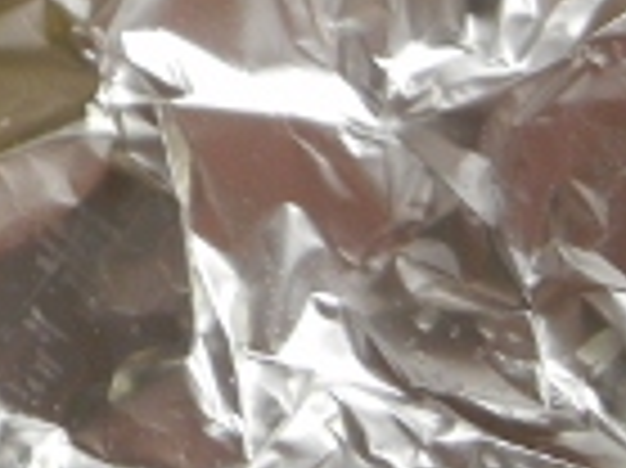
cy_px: -295
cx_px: -414
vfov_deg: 12.8
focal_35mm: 108
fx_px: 1951
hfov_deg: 16.1
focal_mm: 5.4
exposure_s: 1/11.7
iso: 400
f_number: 3.5
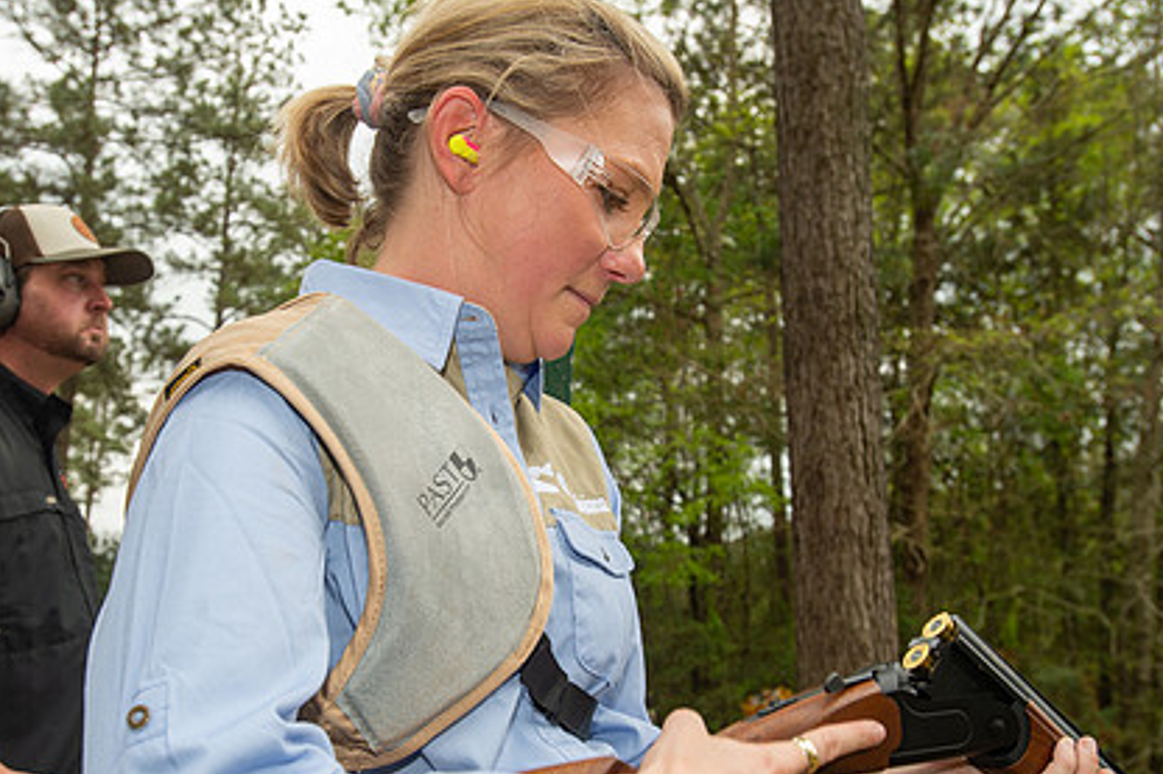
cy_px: 492
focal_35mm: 39
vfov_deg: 34.0
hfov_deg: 49.3
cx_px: 467
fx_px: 1259
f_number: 6.3
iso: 125
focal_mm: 28
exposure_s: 1/160
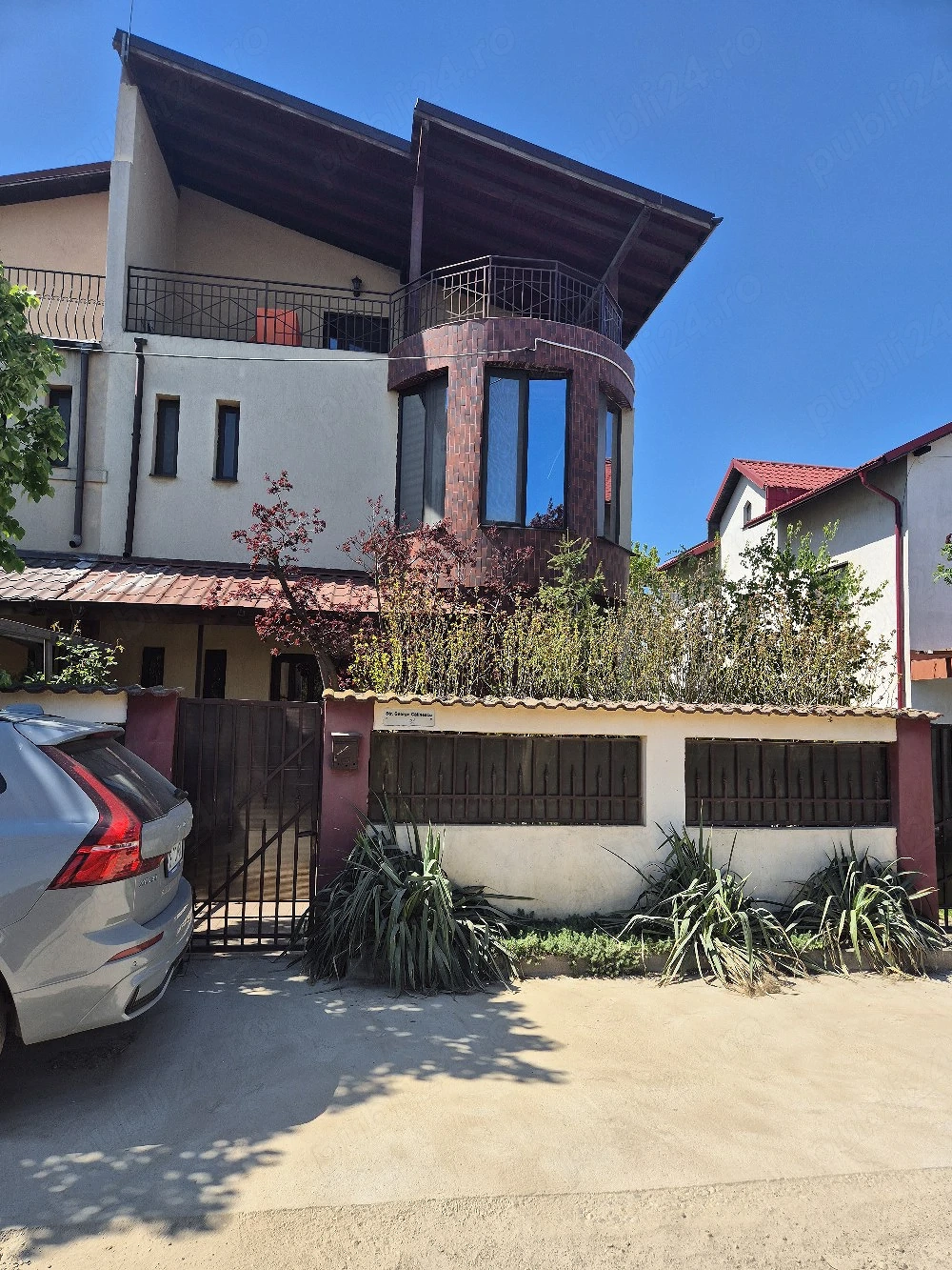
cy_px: 635
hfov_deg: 58.9
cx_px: 476
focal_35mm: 23
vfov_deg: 73.9
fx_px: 843
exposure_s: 1/1429
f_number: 1.8
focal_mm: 5.4
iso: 25
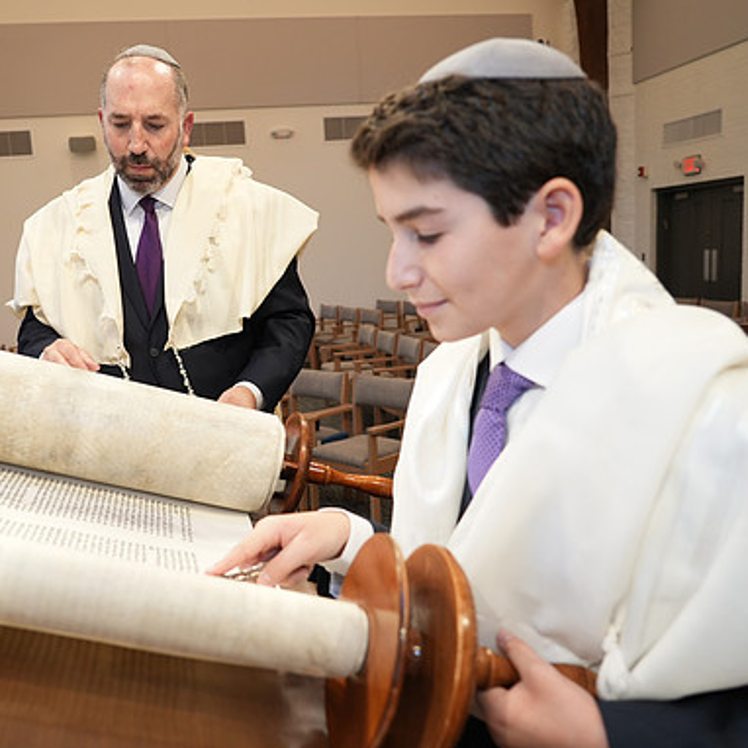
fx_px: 758
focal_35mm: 31
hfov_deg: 51.7
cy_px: 373
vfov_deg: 52.5
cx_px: 262
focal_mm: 24
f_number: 4
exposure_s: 1/80
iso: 640
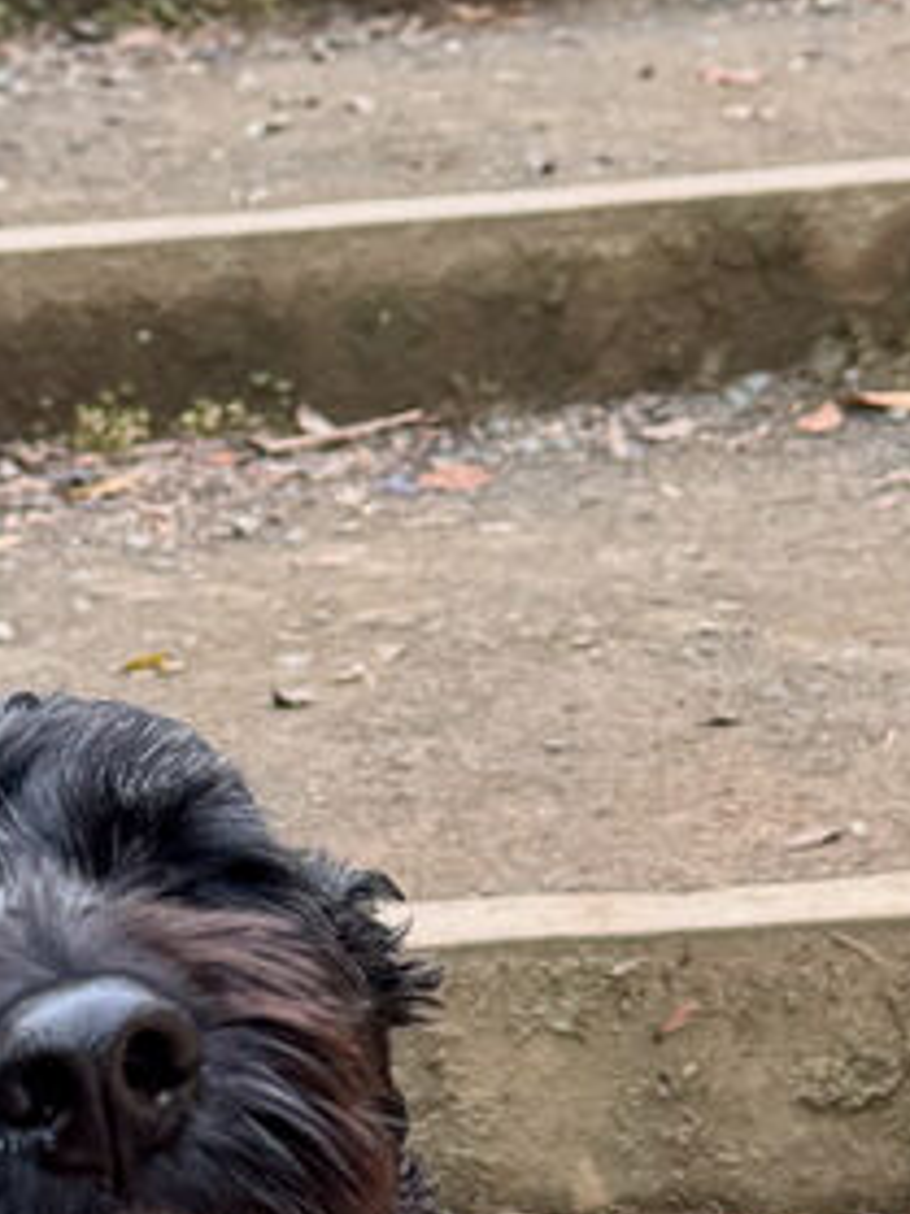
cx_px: 22
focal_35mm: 132
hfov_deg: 11.1
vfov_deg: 14.9
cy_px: 892
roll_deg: +3.8
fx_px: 4630
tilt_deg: -14.4
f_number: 1.78
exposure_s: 1/527
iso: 80
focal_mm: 6.76
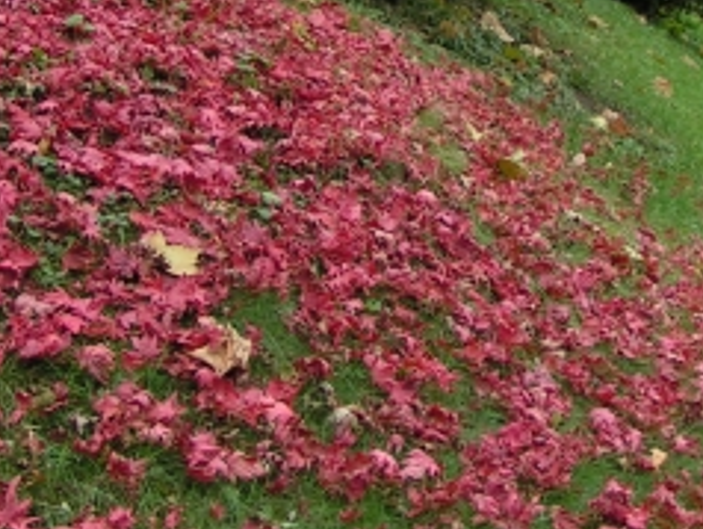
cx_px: 434
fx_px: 2074
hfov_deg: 19.2
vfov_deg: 14.2
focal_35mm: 102
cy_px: -56
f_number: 4
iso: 50
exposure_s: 1/80
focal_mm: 5.8
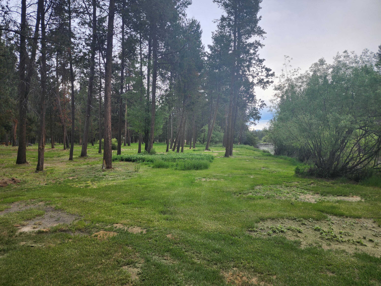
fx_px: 253
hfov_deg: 73.9
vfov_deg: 58.9
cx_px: 190
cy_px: 143
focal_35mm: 23
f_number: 1.8
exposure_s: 1/282
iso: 12
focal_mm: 6.4
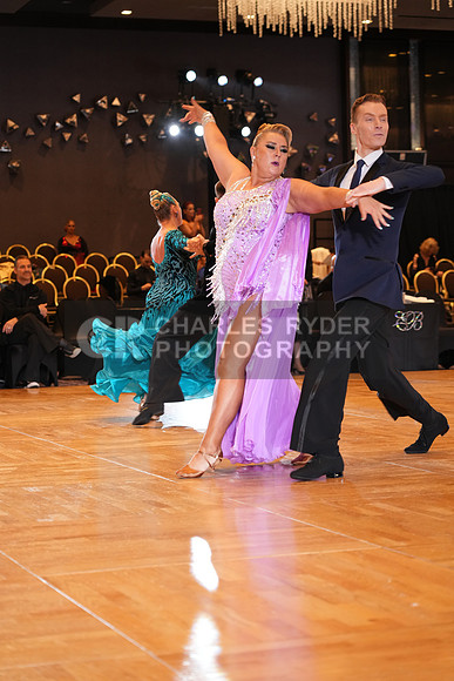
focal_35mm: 82
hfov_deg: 16.7
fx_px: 1550
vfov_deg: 24.8
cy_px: 340
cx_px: 227
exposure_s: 1/200
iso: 1600
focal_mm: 82
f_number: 4
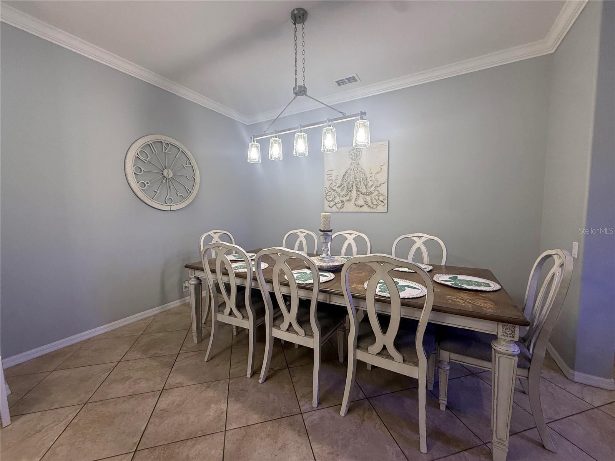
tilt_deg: -4.7
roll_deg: +0.3
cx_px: 308
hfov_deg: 102.1
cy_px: 230
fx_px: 249
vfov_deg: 85.7
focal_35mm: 14
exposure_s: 1/120
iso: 200
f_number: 2.2
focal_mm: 2.22
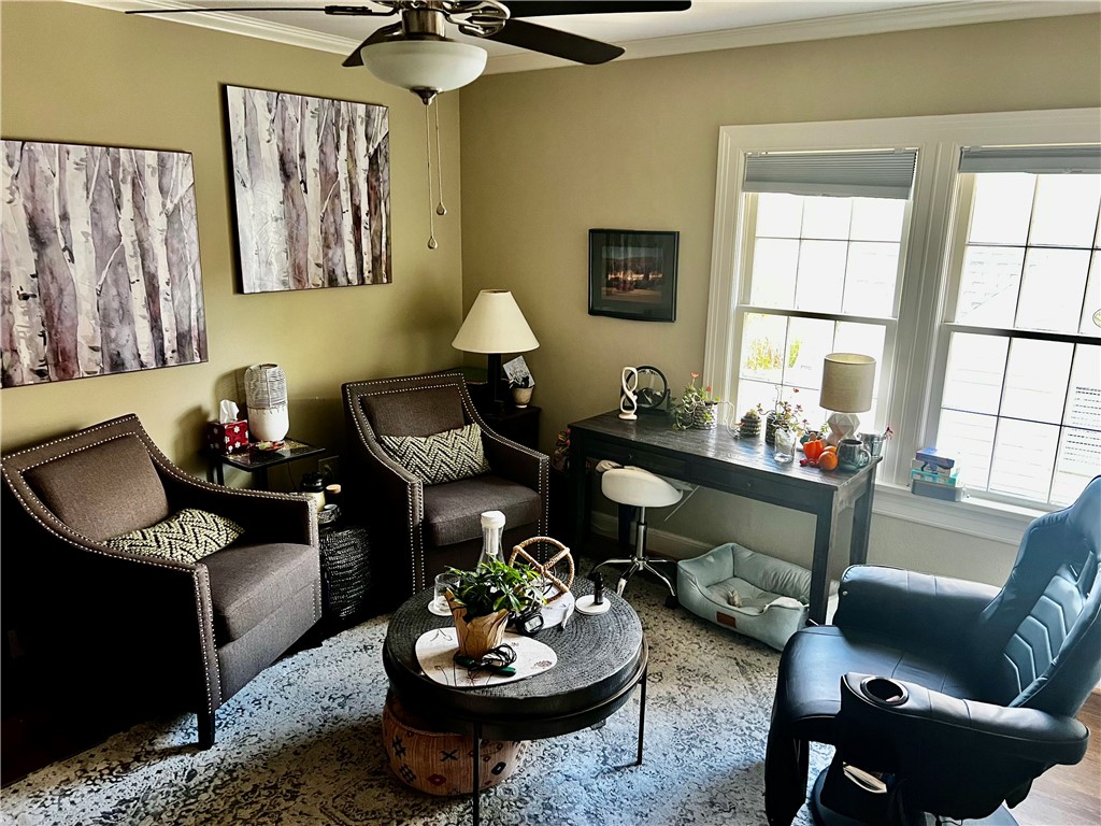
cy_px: 413
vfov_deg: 53.1
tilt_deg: -16.2
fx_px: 827
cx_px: 550
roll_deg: -0.9
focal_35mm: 26
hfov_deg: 67.3
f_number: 1.5
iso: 250
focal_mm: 5.7
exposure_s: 1/60
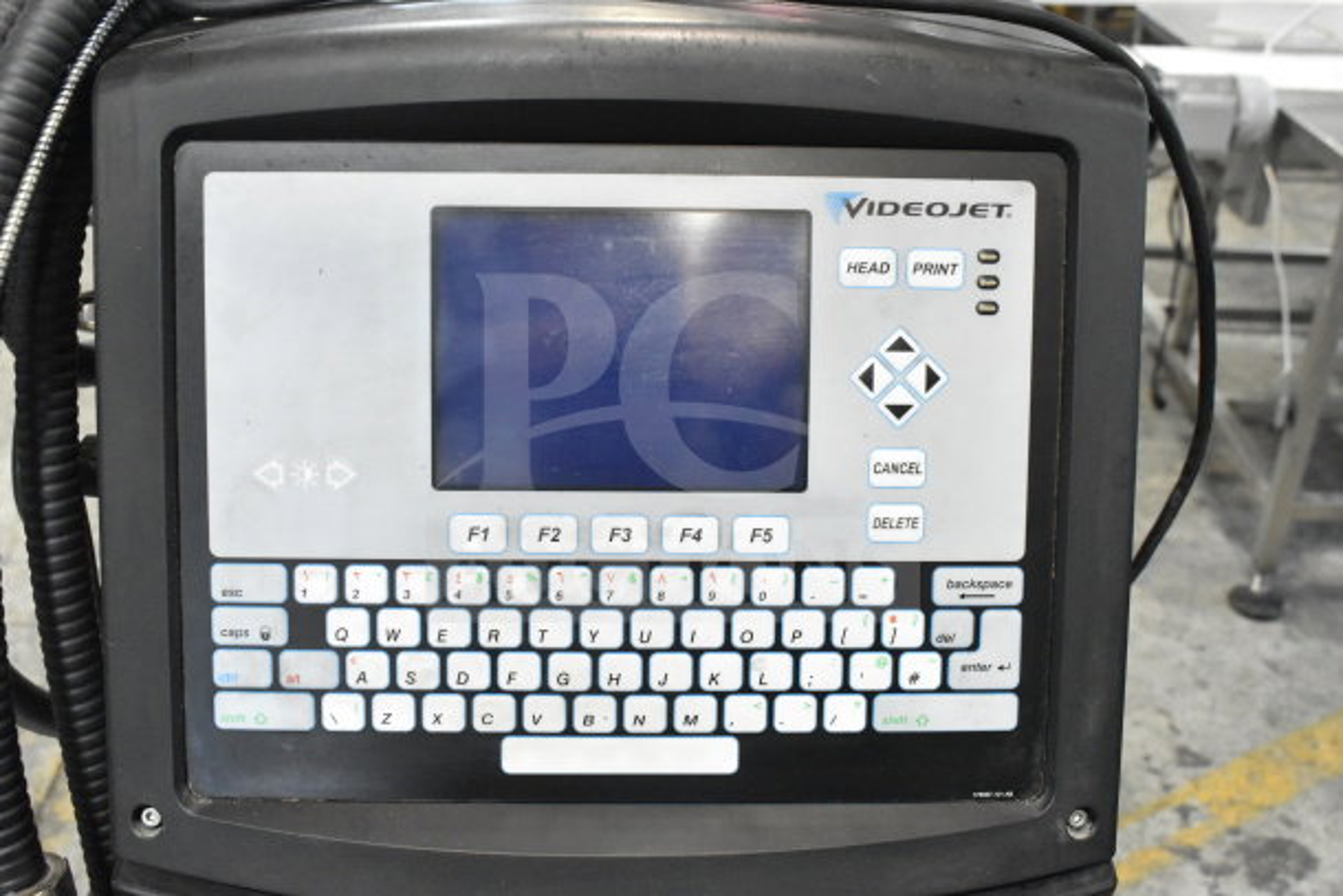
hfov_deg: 55.1
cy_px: 448
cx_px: 672
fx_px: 1287
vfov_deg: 38.4
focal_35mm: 34
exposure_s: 1/250
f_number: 8
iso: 6400
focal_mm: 23
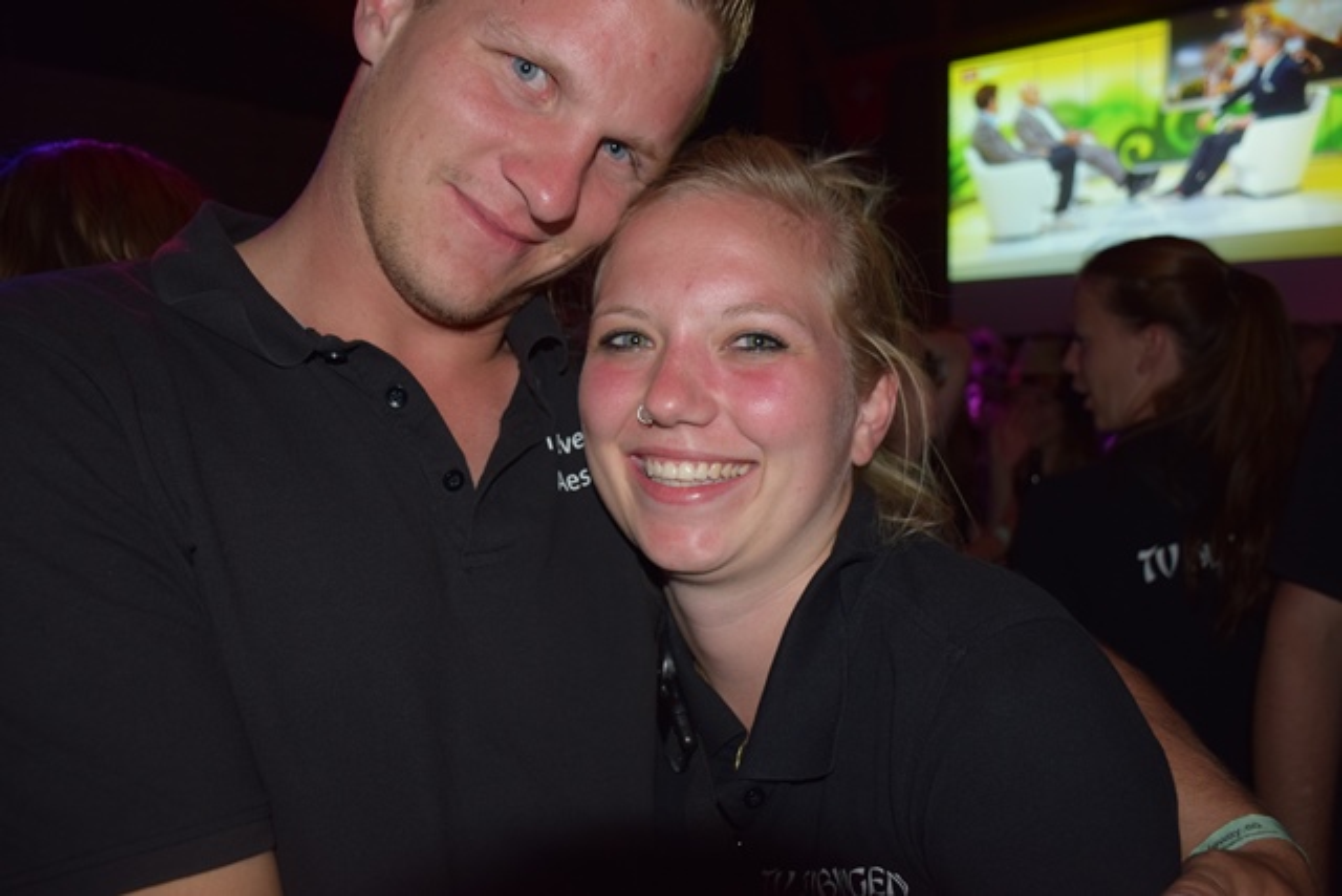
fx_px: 1119
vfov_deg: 43.6
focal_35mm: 30
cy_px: 448
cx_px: 671
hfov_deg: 61.9
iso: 640
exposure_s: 1/60
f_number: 3.5
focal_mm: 20
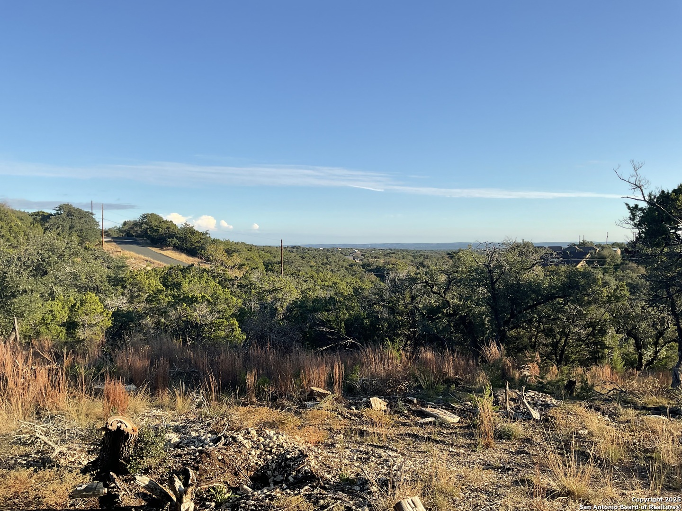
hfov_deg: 61.7
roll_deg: +1.3
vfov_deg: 48.2
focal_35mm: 29
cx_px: 341
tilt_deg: -1.6
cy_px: 256
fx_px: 571
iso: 16
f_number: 1.8
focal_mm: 3
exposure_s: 1/1144
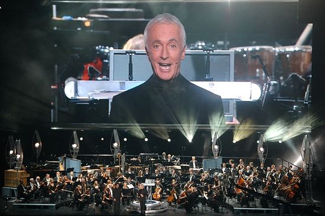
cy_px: 108
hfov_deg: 14.4
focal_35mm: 142
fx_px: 1286
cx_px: 162
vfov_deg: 9.6
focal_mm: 95
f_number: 4.8
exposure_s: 1/100
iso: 800
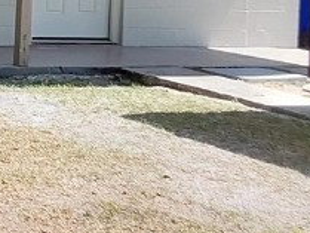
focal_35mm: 137
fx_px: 1228
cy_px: -83
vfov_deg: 10.6
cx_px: -266
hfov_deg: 12.9
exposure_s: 1/847
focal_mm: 2.91
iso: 50
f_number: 1.9
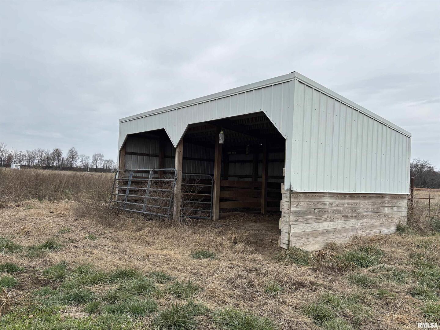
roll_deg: -2.7
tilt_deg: +2.0
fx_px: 330
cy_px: 165
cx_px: 220
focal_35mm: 26
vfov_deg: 53.1
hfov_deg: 67.3
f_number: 1.6
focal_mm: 5.96
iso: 50
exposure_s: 1/1263
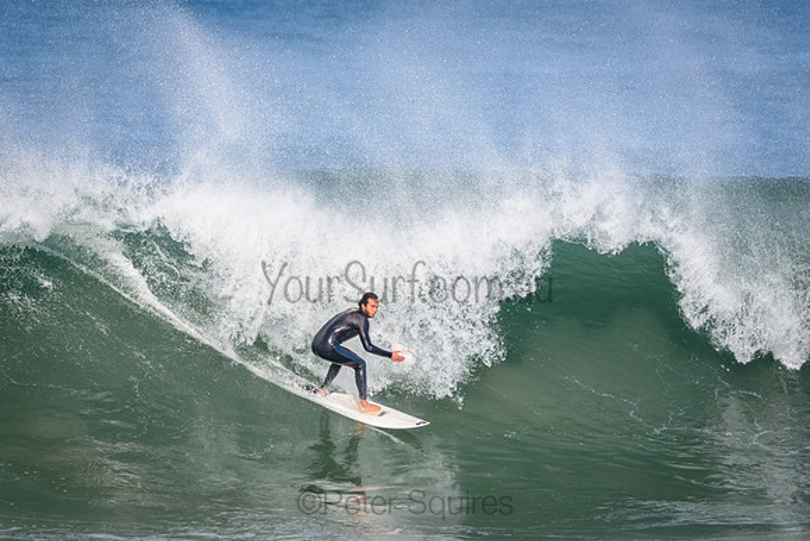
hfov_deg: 3.3
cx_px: 405
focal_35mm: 630
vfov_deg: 2.2
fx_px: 14178
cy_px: 270
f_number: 5.6
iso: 400
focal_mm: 420
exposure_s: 1/2000
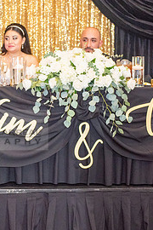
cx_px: -24
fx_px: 822
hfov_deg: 10.5
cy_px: 130
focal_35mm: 129
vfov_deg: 15.9
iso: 1600
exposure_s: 1/160
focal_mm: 60
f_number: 2.8
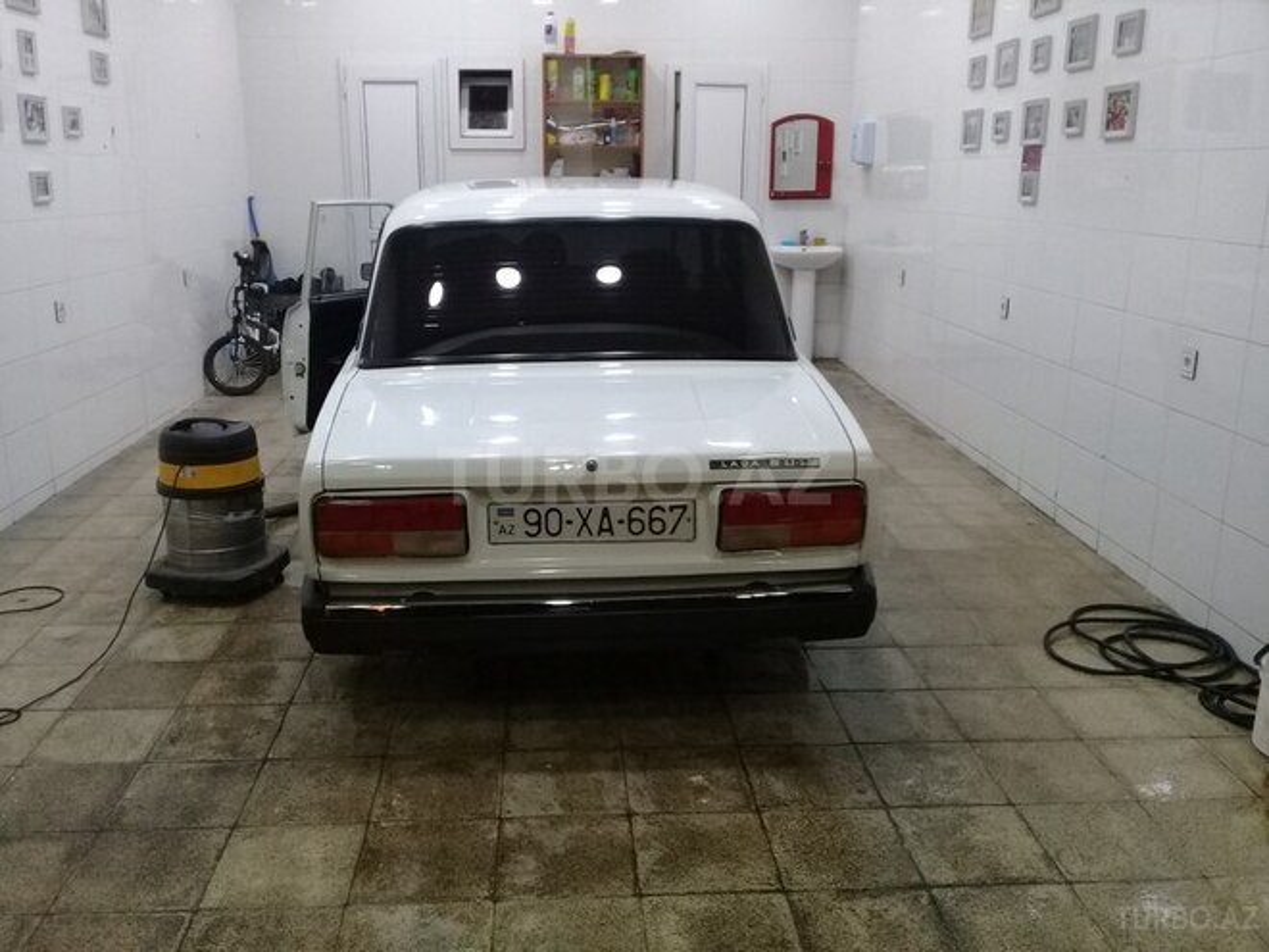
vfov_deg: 45.4
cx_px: 634
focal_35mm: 31
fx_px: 1136
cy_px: 476
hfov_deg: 58.4
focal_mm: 3.3
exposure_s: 1/33
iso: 160
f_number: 2.2
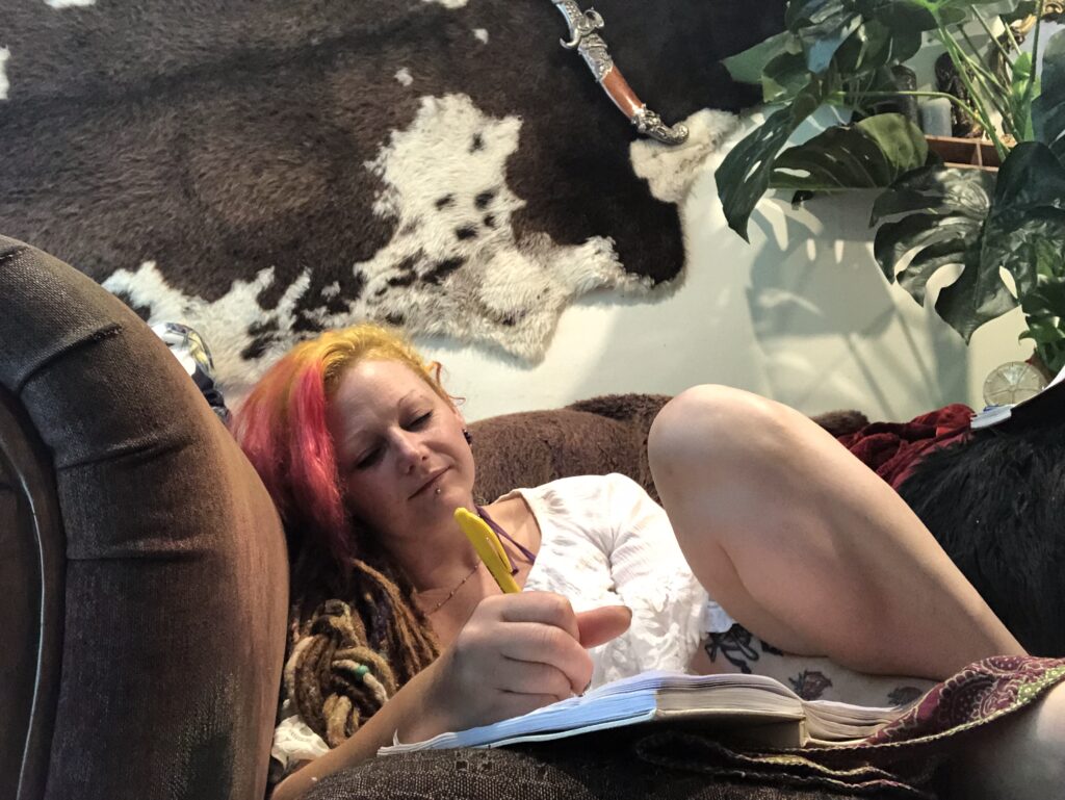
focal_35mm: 32
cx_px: 532
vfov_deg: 44.2
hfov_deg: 56.8
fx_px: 985
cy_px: 400
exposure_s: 1/40
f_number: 2.2
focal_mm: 2.87
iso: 320
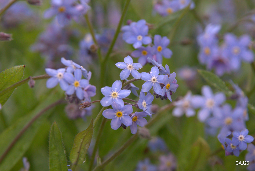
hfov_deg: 10.2
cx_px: 128
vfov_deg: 6.8
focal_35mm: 202
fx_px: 1432
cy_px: 86
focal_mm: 135
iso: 200
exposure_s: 1/50
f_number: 9
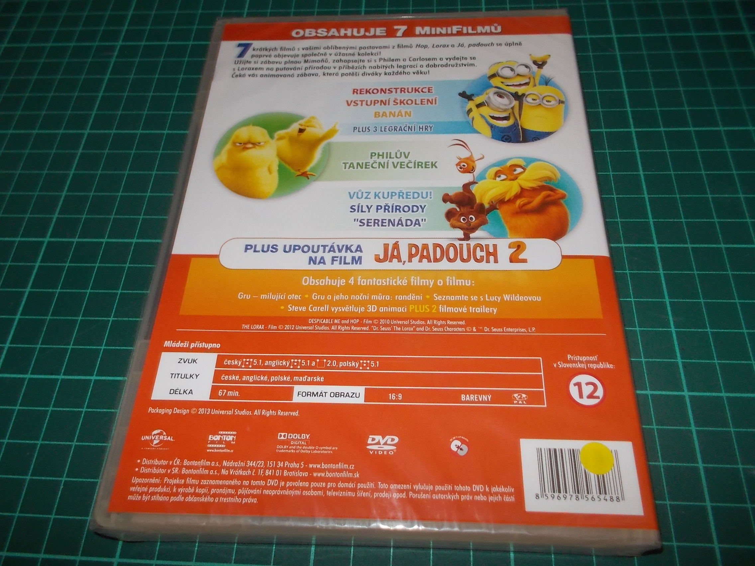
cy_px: 283
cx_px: 378
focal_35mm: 29
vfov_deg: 48.2
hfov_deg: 61.7
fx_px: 633
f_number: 3.3
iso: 200
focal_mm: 4.1
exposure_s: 1/30
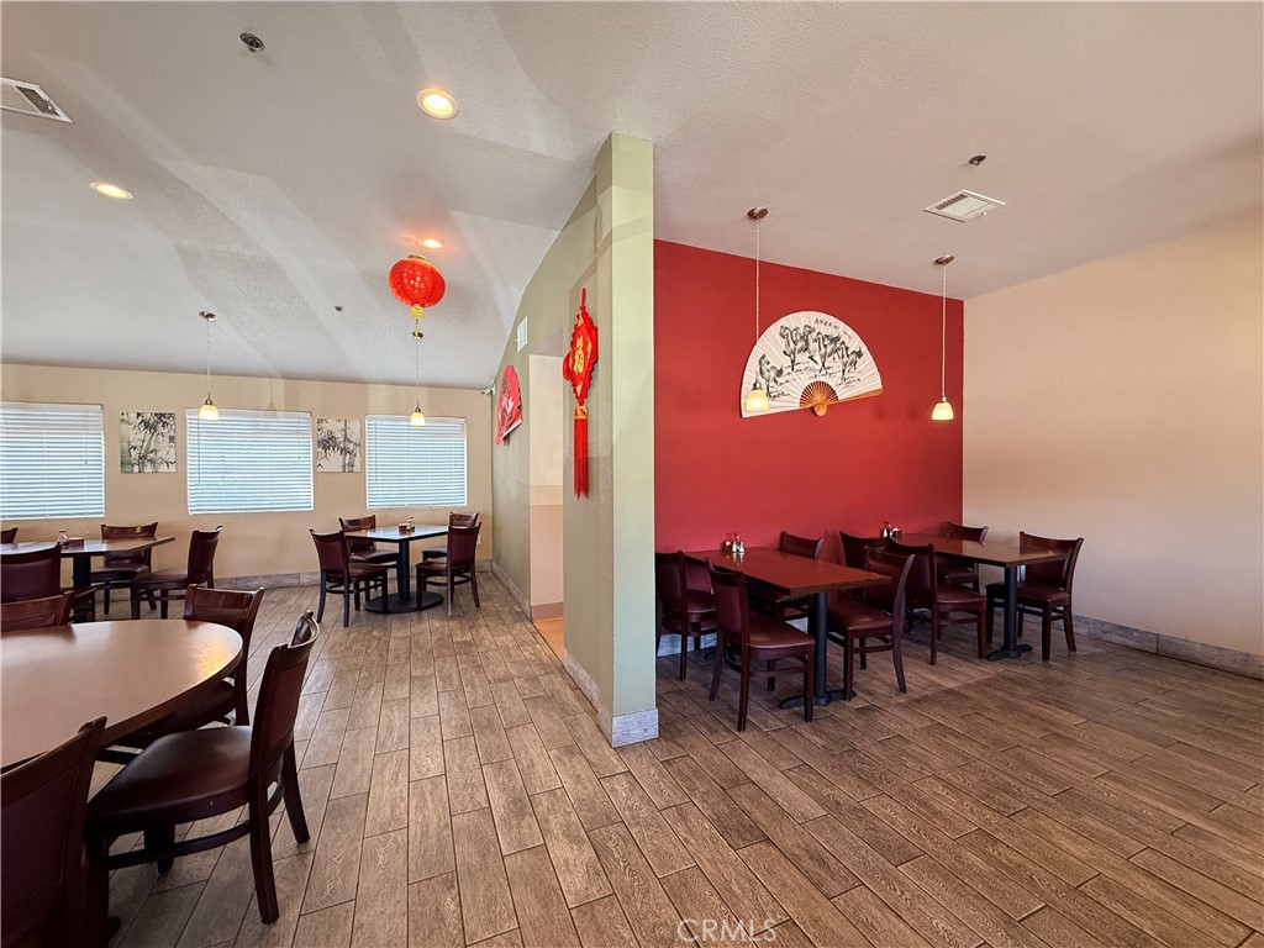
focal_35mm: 14
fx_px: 511
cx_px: 632
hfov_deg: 102.1
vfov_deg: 85.7
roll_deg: +0.7
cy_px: 474
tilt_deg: -0.2
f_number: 2.2
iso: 250
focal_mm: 2.22
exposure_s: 1/60
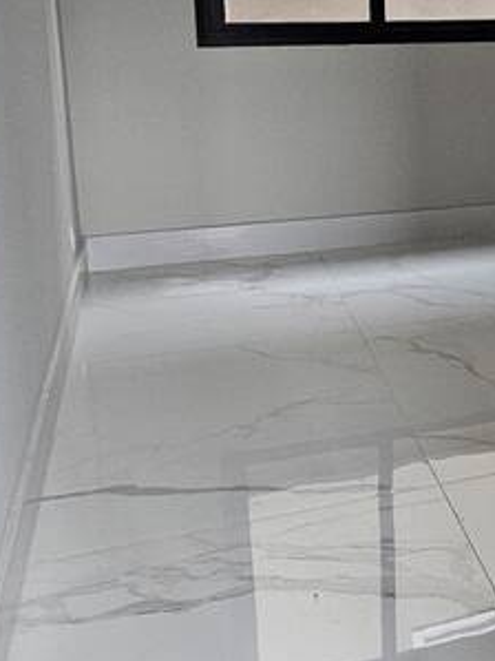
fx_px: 897
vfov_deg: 39.4
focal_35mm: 47
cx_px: 581
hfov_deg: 27.5
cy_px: 166
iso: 160
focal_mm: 2.2
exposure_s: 1/207
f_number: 2.2
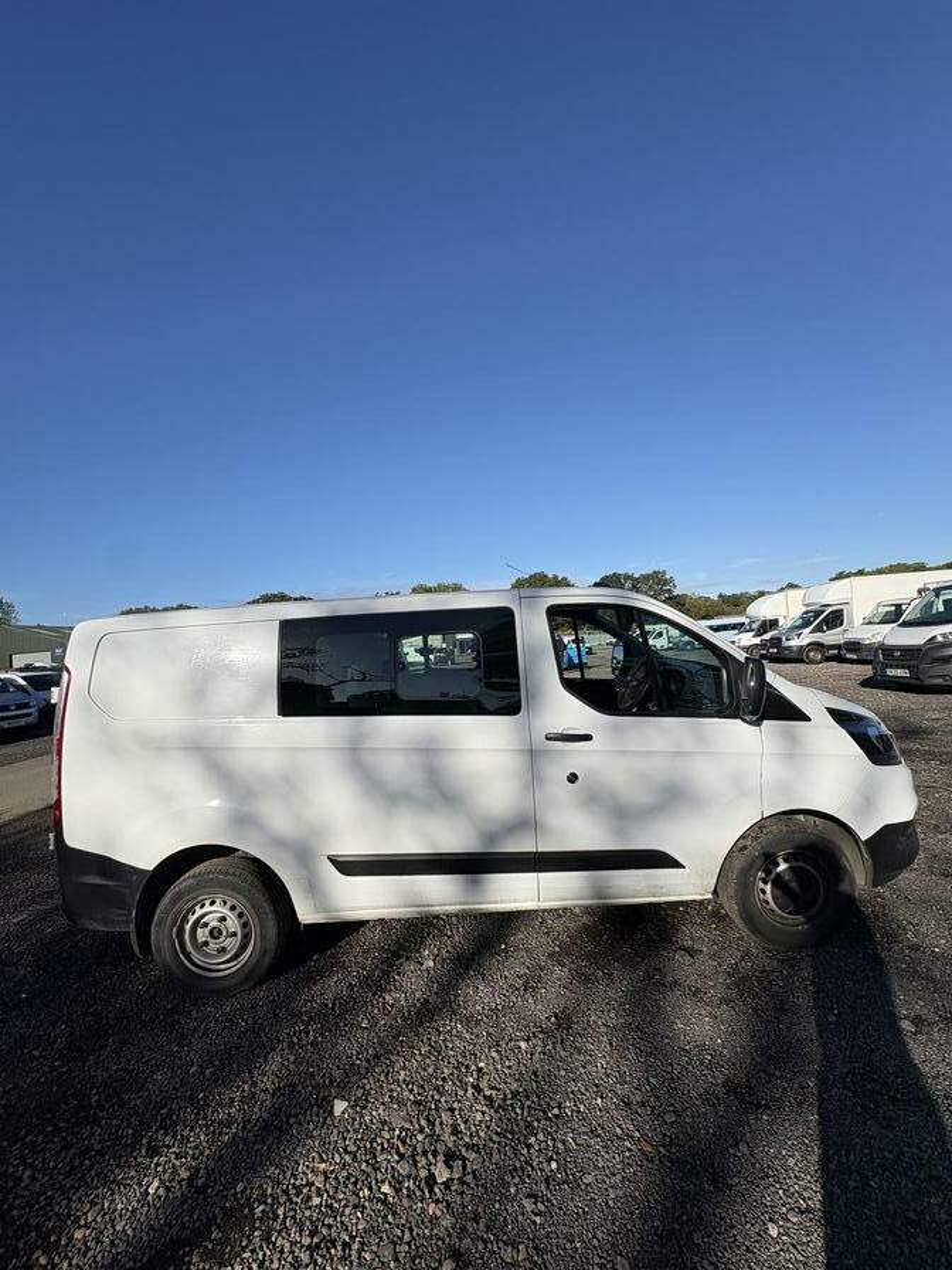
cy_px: 635
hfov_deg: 85.7
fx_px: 513
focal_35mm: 14
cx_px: 476
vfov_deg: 102.1
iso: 50
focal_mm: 2.22
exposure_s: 1/2674
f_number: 2.2
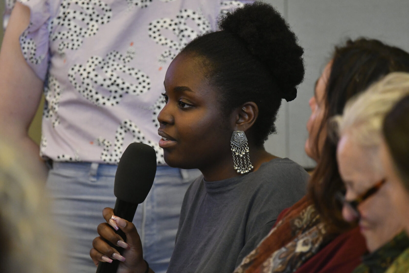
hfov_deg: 4.6
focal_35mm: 450
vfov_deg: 3.1
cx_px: 204
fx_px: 5111
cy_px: 136
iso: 5000
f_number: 4
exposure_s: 1/160
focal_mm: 300
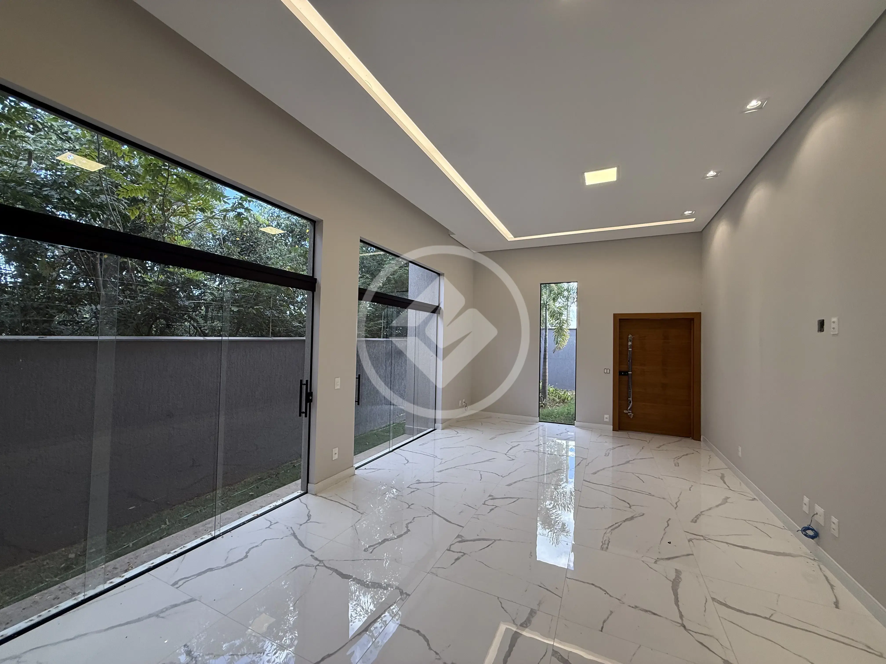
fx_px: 358
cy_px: 332
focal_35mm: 14
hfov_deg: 102.1
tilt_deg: +1.9
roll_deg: -1.6
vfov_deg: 85.7
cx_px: 443
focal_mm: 2.22
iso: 80
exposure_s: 1/120
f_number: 2.2
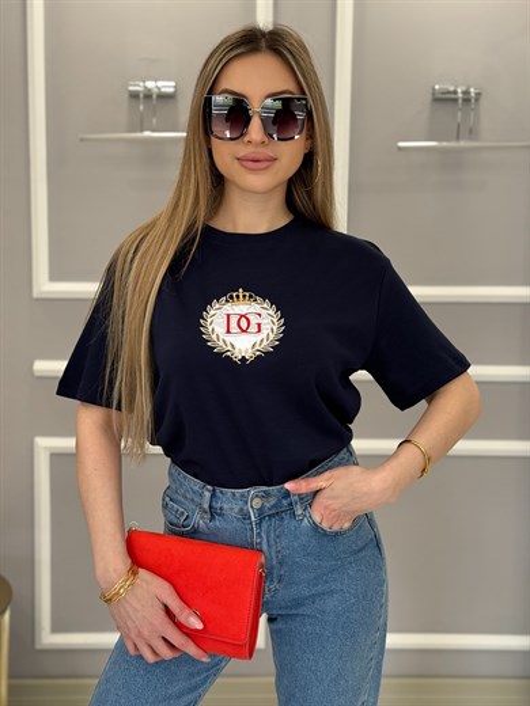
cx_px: 265
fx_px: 980
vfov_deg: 39.7
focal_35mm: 48
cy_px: 353
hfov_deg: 30.3
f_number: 1.78
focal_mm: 6.76
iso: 100
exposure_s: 1/110
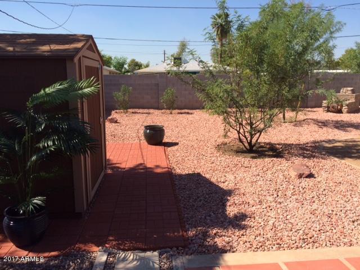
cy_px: 135
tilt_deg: -11.1
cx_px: 180
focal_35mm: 29
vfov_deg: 48.2
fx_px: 302
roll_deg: -0.2
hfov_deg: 61.7
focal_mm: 4.15
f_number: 2.2
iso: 32
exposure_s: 1/1642
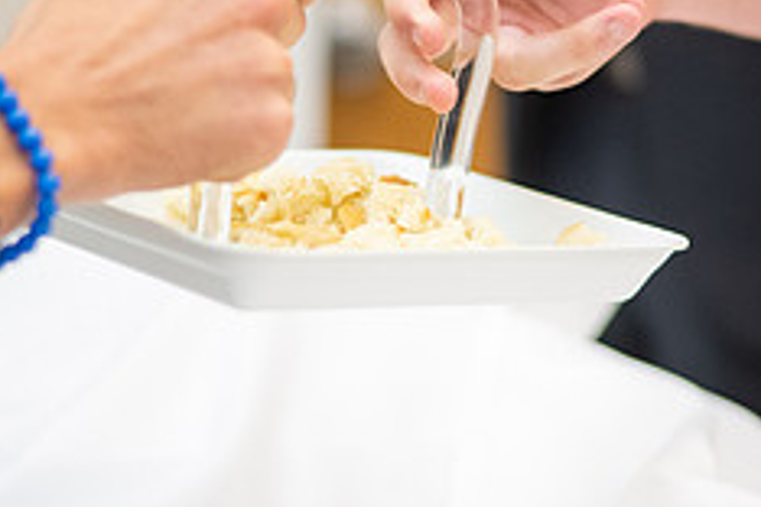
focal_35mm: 124
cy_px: 180
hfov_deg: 16.5
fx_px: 2621
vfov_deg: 11.0
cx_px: 524
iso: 1600
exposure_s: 1/320
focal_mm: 50
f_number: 1.8
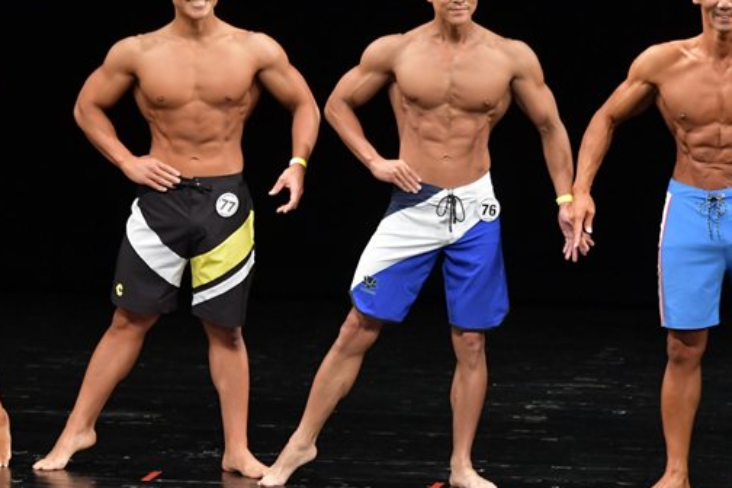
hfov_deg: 5.6
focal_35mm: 369
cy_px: 154
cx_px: 195
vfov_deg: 3.7
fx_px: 7502
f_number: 5.6
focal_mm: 160
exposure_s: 1/400
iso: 3200
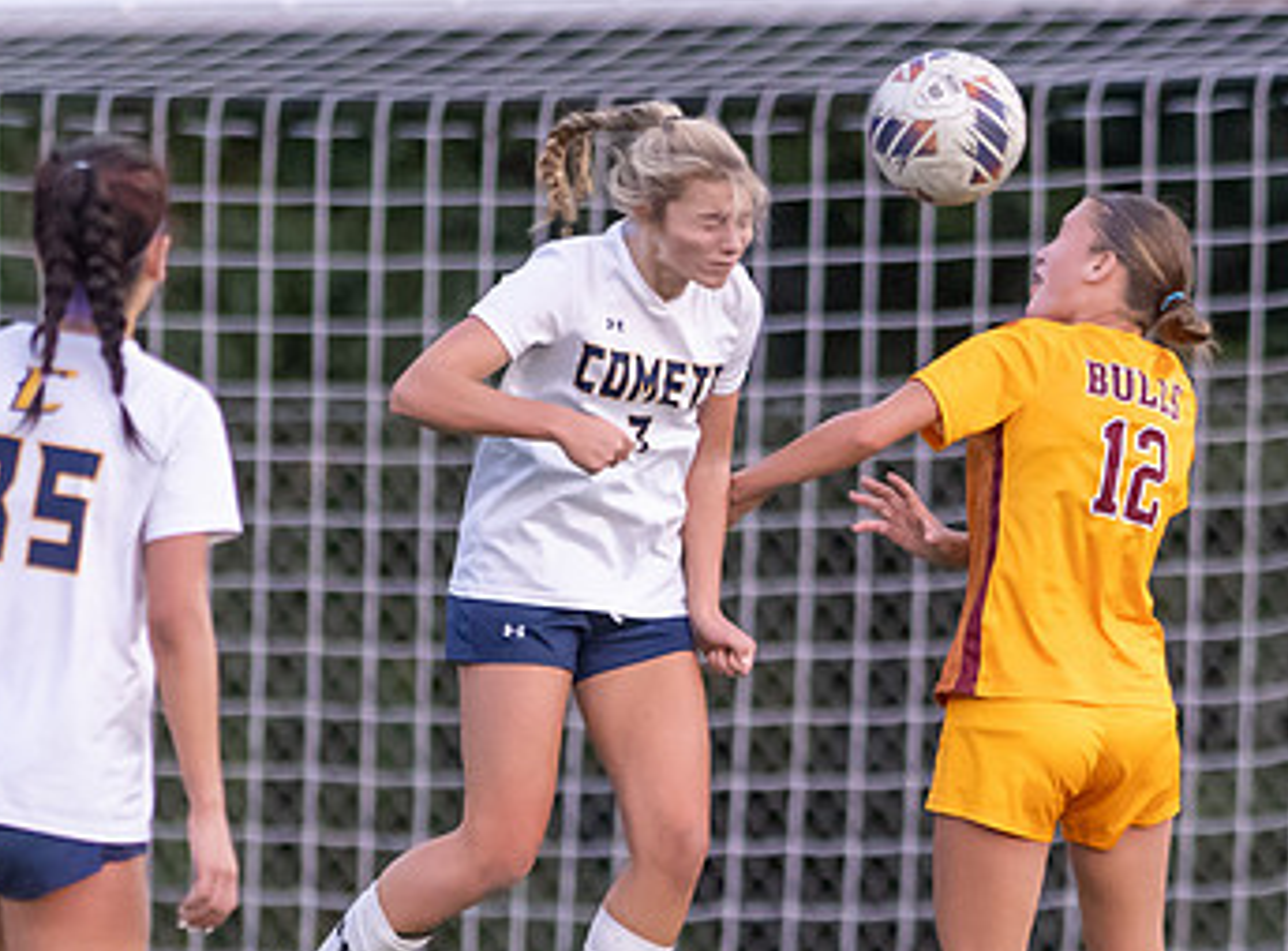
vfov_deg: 1.2
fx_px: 45549
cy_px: 832
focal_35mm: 1231
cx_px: 1152
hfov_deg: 1.6
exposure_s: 1/1600
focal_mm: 300
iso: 2800
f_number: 2.8
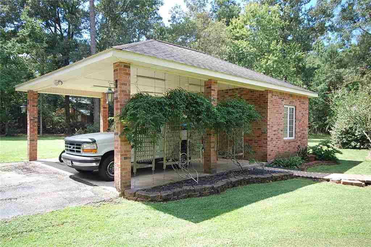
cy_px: 124
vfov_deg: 47.8
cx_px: 186
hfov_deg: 67.4
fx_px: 278
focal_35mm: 27
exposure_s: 1/125
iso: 200
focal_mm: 18
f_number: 5.6
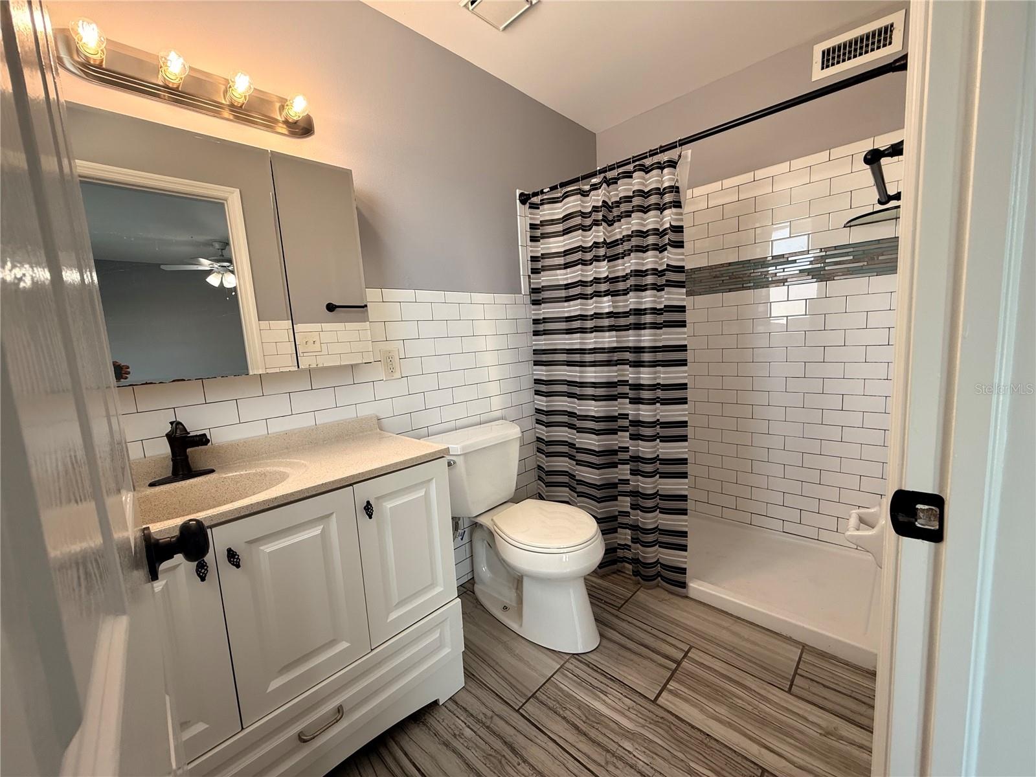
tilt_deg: -7.2
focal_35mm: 14
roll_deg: +3.1
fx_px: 419
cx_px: 518
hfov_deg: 102.1
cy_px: 388
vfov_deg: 85.7
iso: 80
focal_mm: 2.22
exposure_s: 1/120
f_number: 2.2
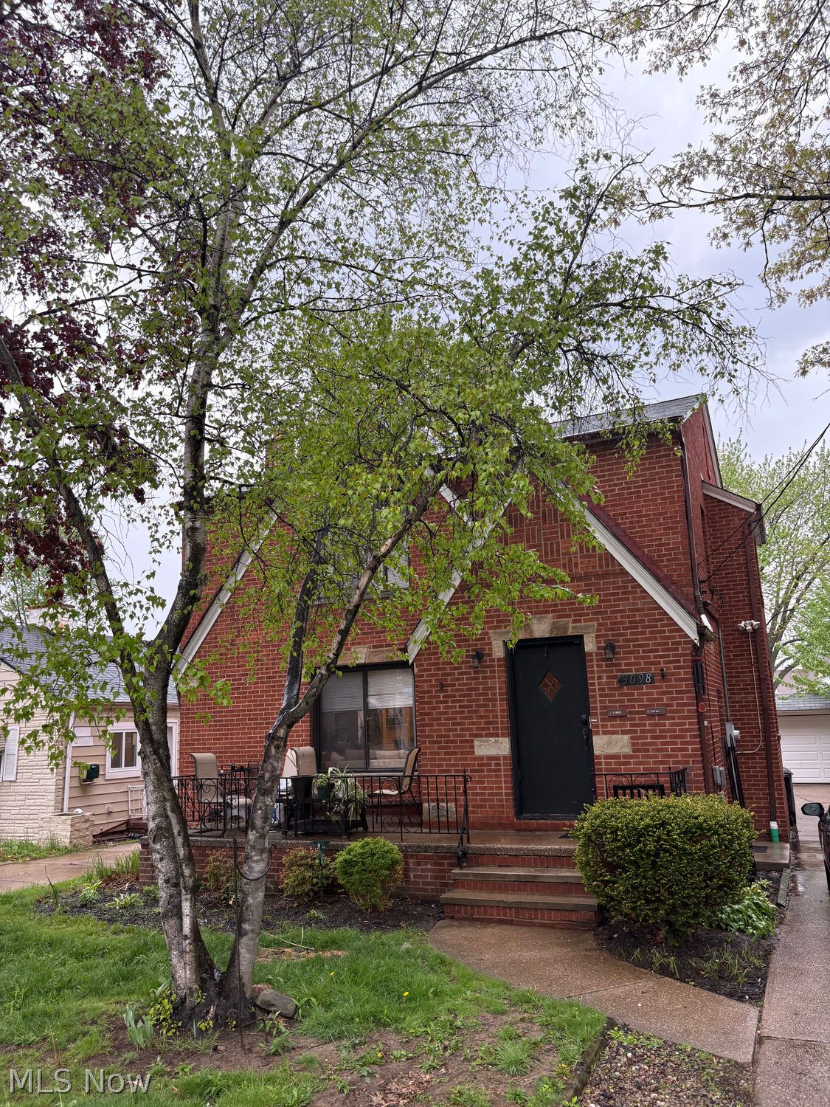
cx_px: 415
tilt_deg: +12.2
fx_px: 831
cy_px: 554
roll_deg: +2.0
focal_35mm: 26
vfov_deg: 67.3
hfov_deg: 53.1
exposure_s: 1/189
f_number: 1.6
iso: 64
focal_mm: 5.96
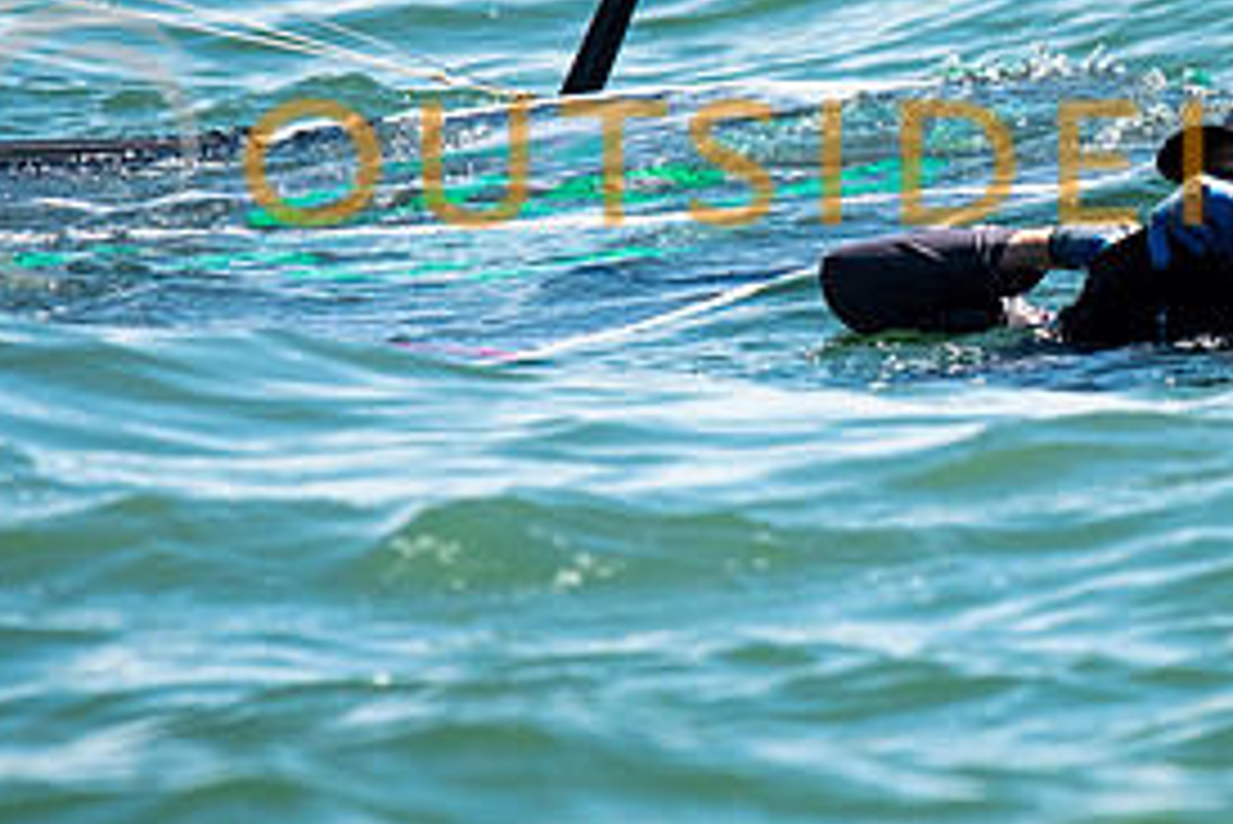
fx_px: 32656
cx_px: 1210
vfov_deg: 1.4
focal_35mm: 953
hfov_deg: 2.2
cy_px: 133
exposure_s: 1/1600
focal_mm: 300
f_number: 5
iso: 250
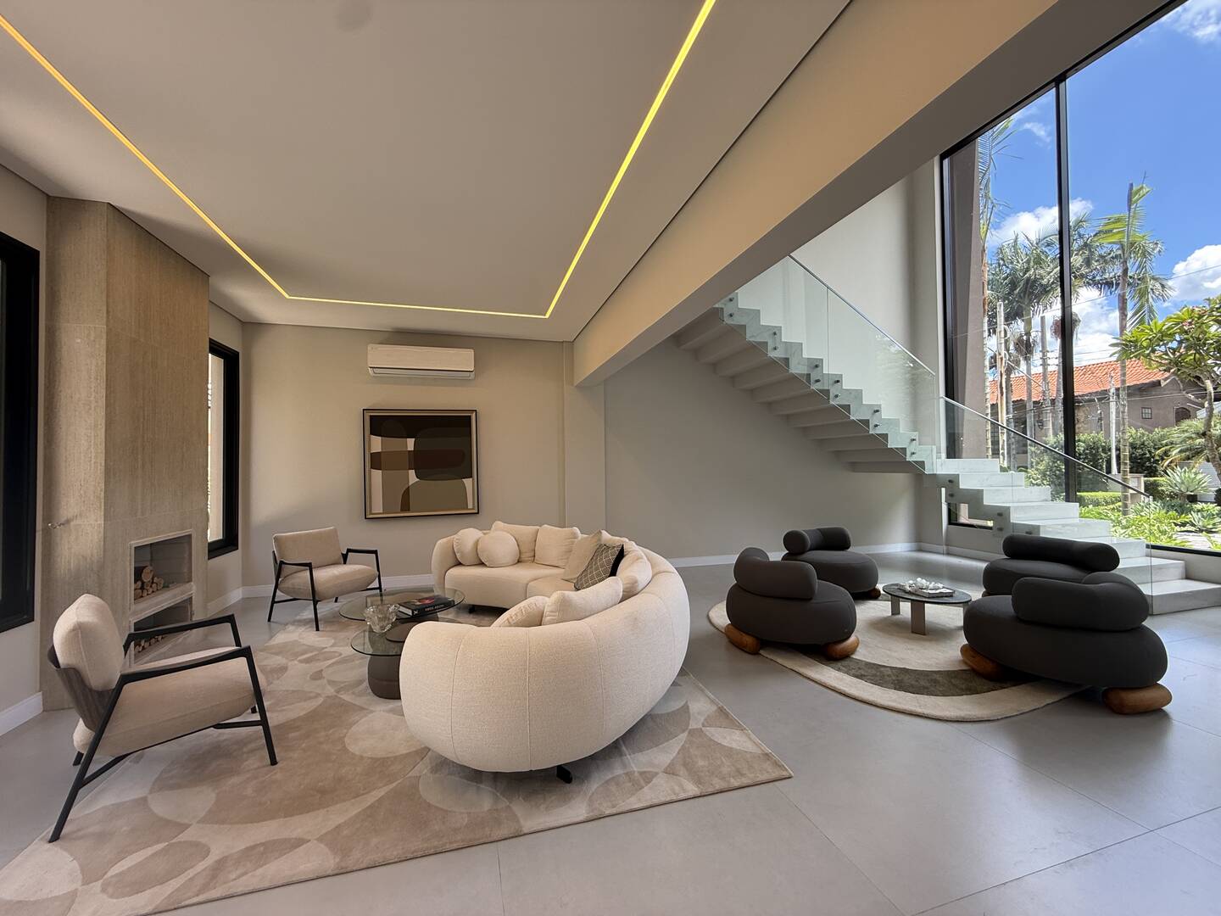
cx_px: 610
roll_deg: +0.5
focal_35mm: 14
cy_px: 458
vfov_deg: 85.7
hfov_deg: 102.1
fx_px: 494
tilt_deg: +1.9
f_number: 2.2
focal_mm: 2.22
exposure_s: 1/184
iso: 50
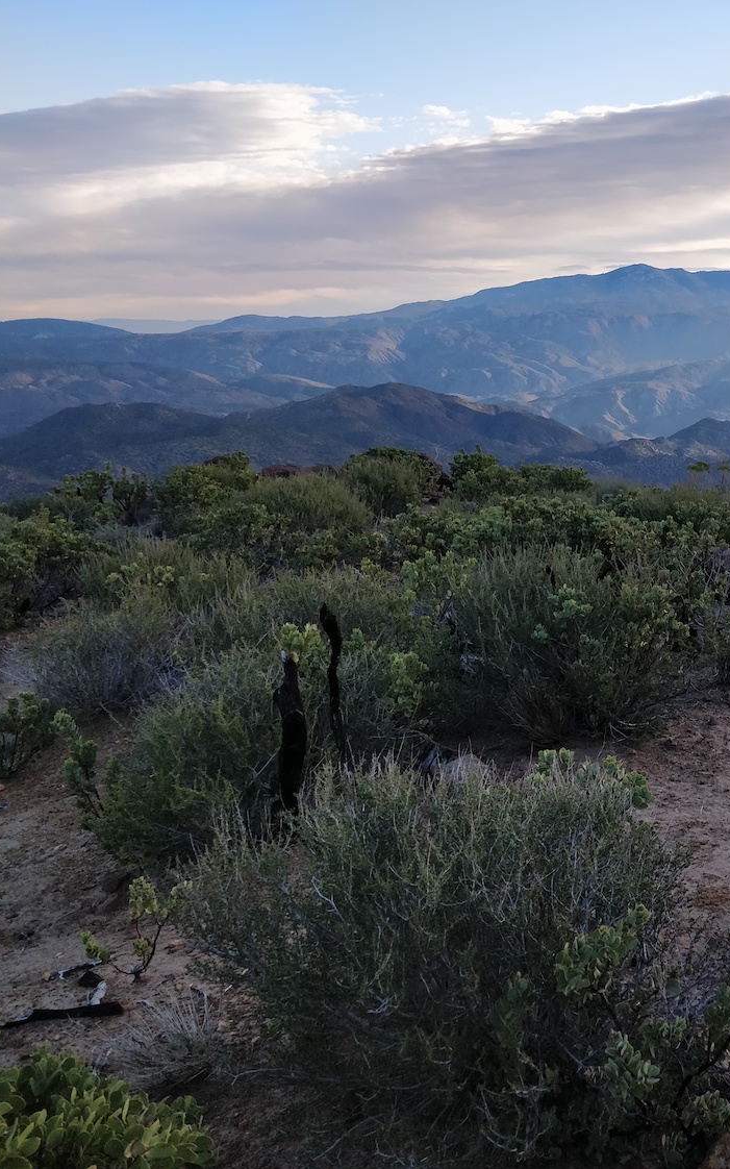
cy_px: 585
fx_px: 1083
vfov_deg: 56.7
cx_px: 740
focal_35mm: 34
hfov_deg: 33.8
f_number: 1.7
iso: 320
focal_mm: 4.1
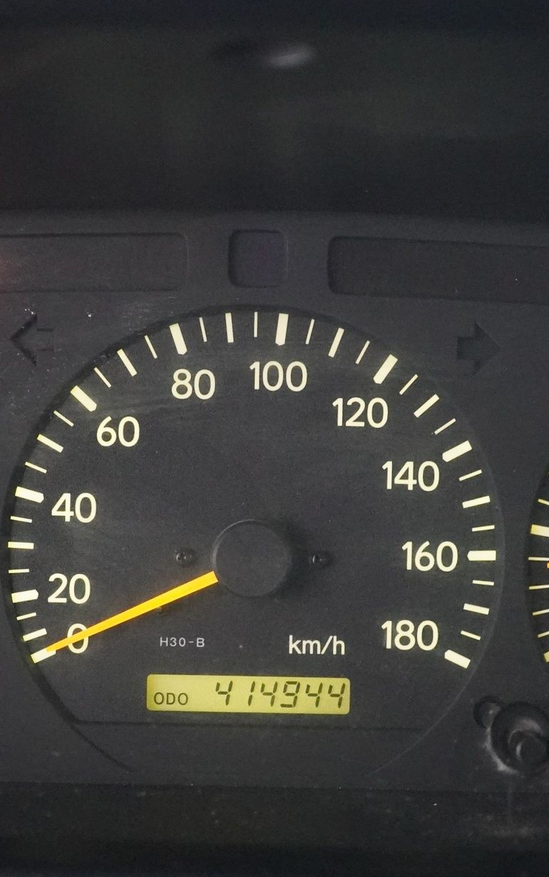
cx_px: 241
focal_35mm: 87
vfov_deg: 23.7
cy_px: 557
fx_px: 2082
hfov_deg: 15.0
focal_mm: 28
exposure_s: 1/13
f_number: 3.5
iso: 6400
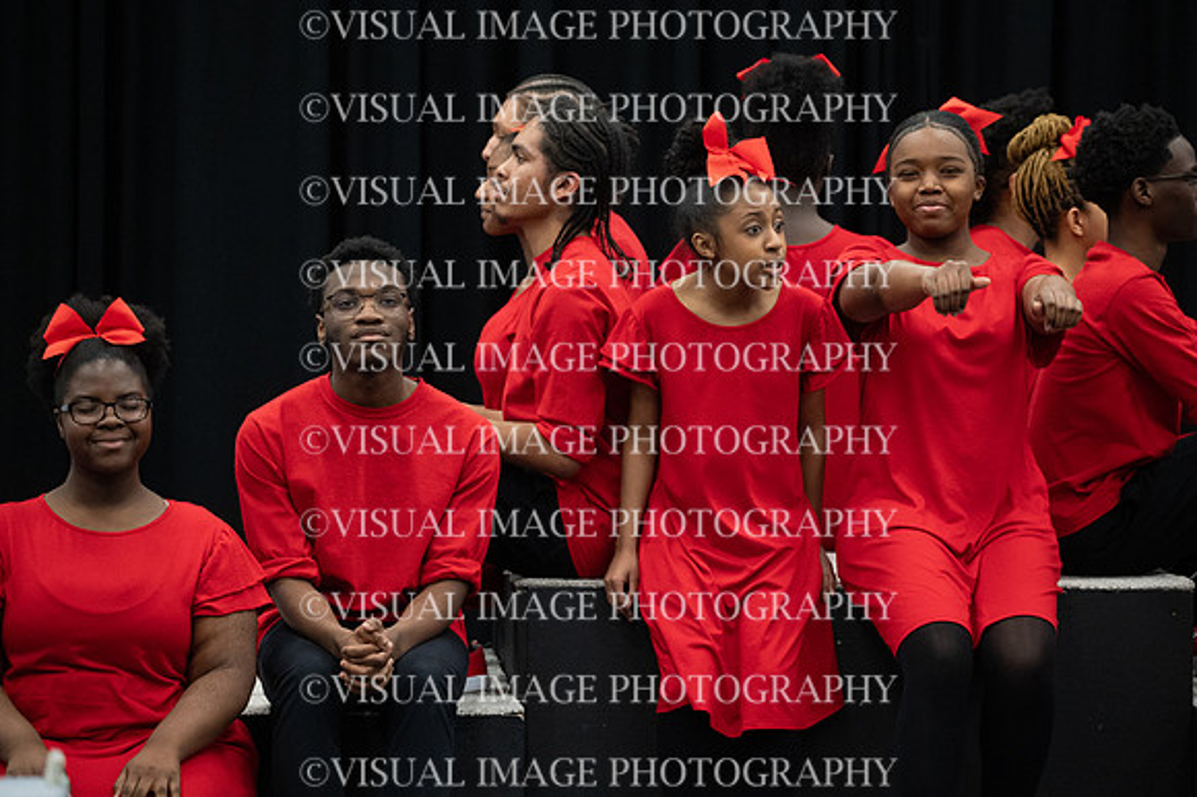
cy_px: 398
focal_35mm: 148
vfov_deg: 9.3
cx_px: 598
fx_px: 4918
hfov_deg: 13.9
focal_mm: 148
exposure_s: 1/125
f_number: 6.3
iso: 8000
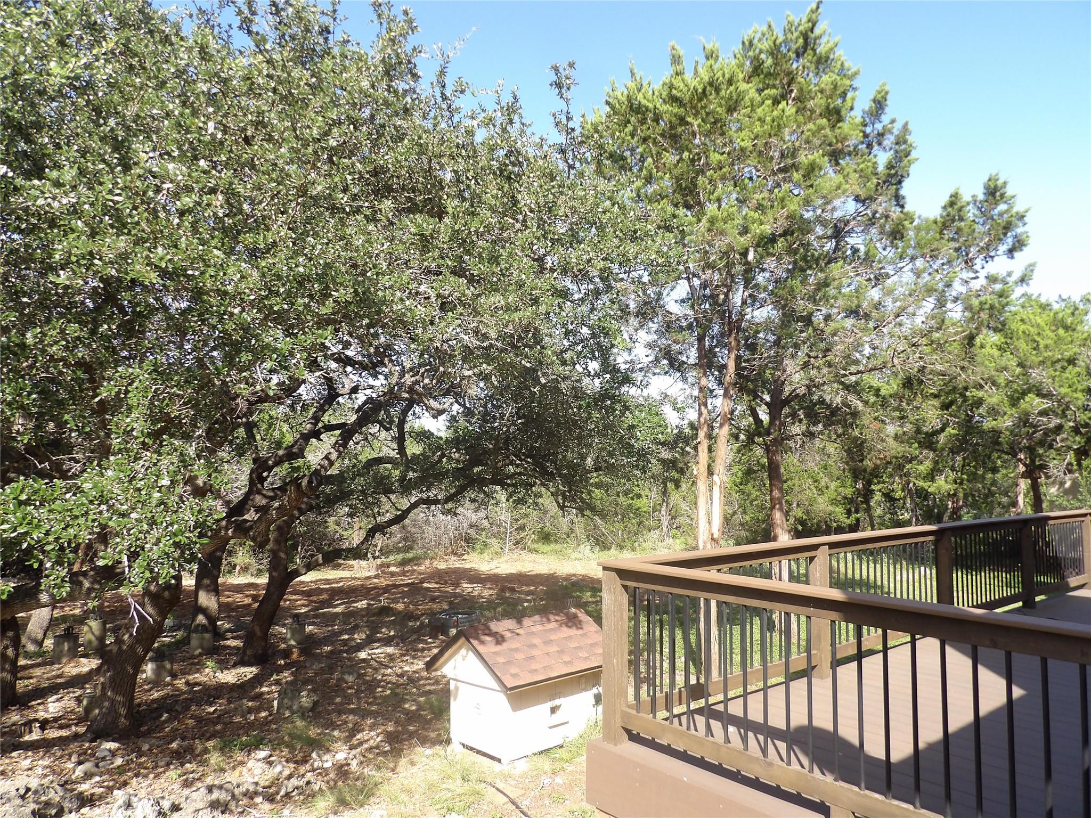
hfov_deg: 71.6
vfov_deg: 56.8
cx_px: 546
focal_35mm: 24
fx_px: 756
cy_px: 409
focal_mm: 4.3
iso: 100
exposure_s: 1/350
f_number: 3.2
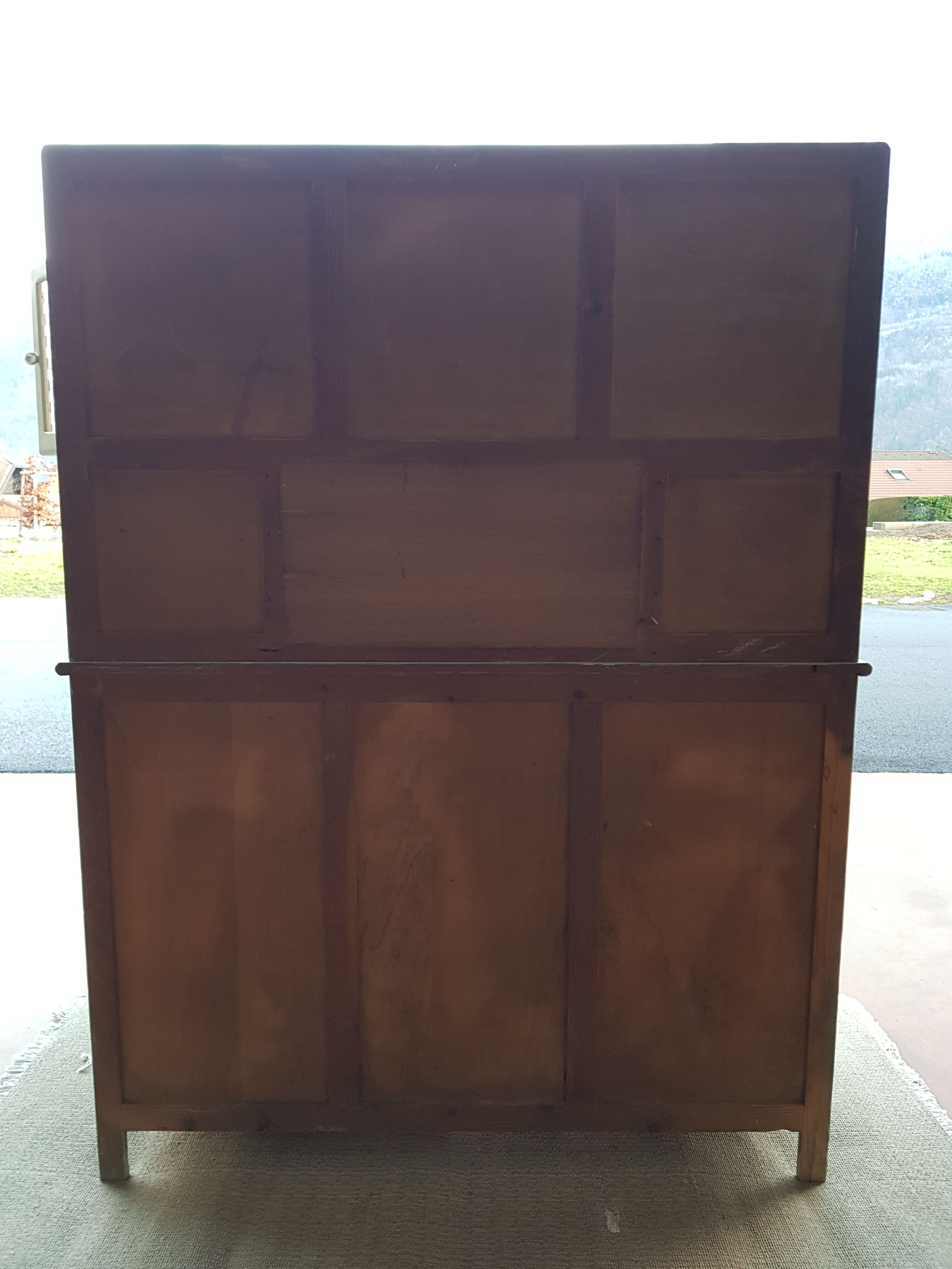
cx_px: 476
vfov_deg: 67.3
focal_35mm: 26
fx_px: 953
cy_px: 634
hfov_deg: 53.1
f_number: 1.7
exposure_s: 1/50
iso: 125
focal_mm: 4.2
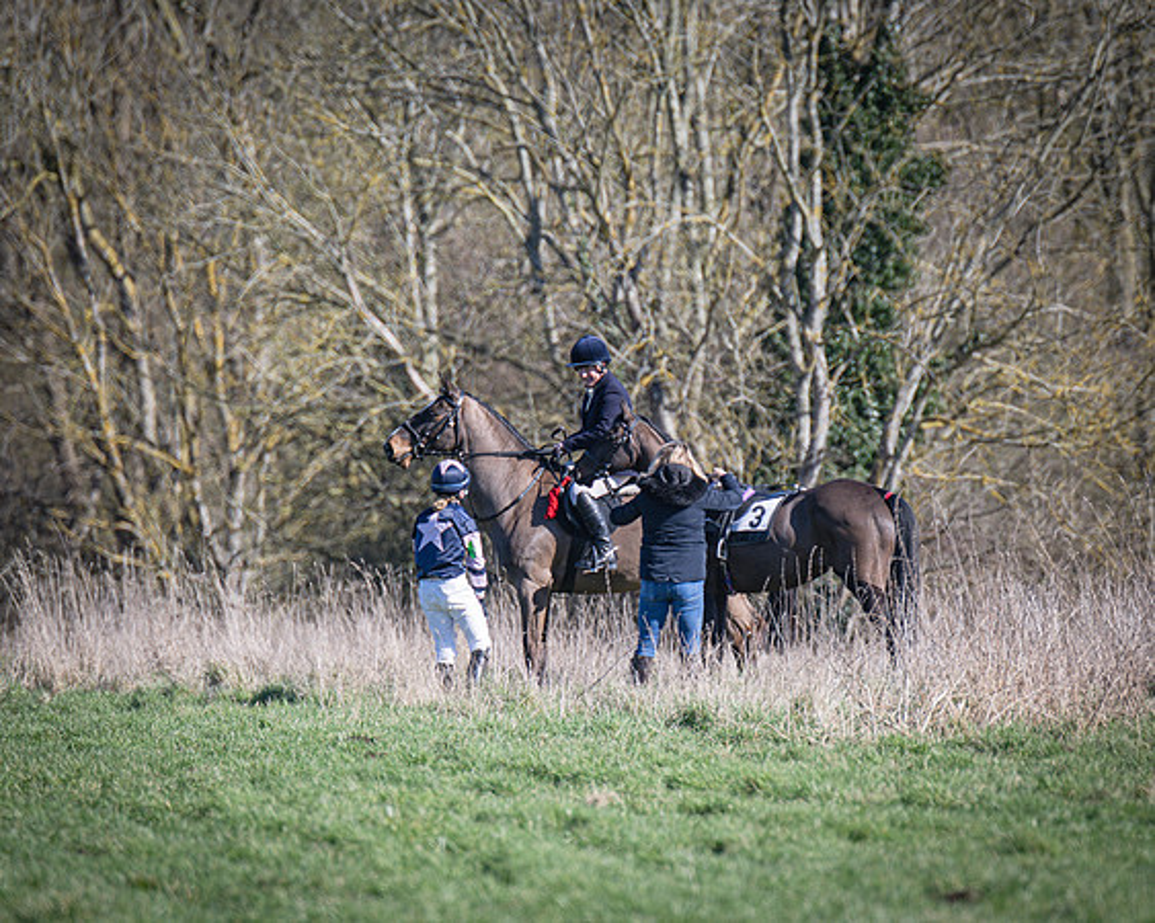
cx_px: 578
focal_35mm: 473
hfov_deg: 4.1
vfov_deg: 3.3
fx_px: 16170
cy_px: 462
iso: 160
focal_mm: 280
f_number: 4
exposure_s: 1/1000
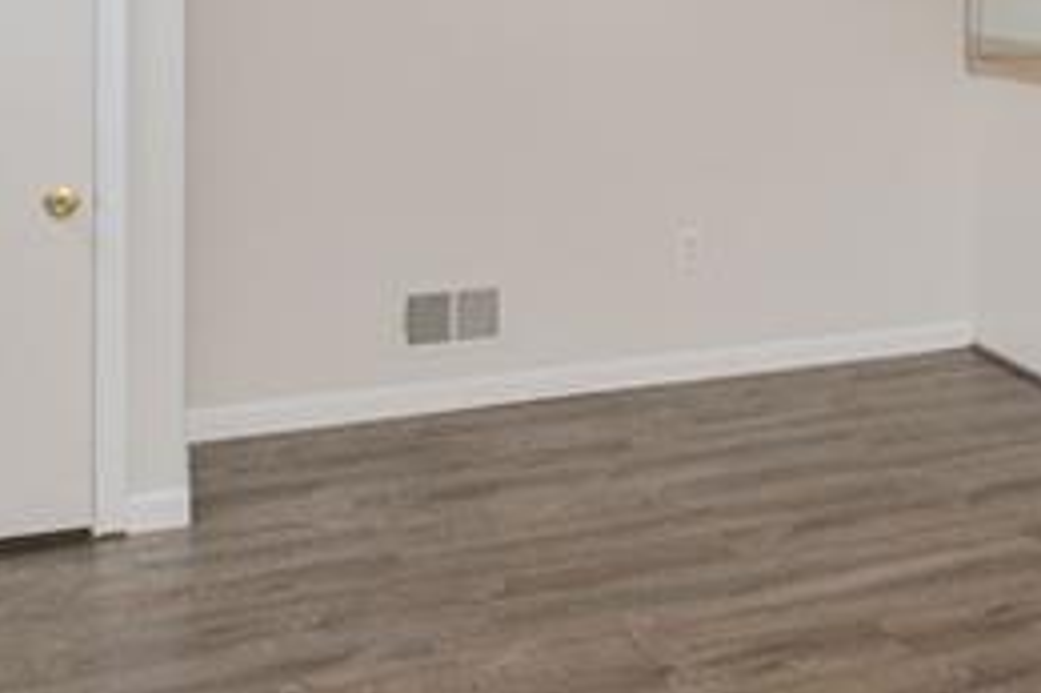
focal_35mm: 59
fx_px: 1705
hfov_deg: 30.4
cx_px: 1145
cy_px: -52
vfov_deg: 21.8
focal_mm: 10
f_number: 8
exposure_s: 1/60
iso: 800
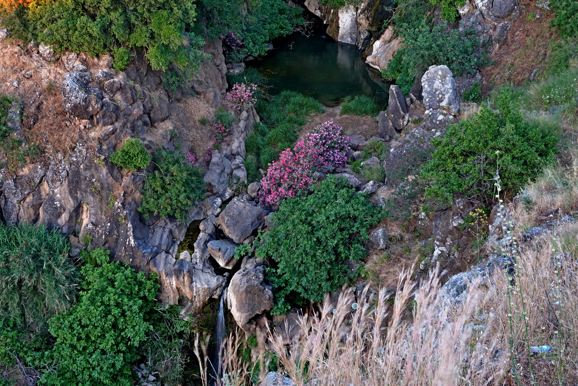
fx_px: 674
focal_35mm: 42
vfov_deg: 31.9
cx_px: 283
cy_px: 189
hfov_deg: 46.4
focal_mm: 15.17
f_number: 3.5
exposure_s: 1/10
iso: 80
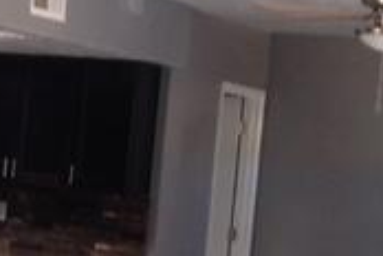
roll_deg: -5.3
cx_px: 70
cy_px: 188
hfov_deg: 16.1
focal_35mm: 126
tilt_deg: -3.4
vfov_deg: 10.9
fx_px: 1340
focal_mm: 4.12
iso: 80
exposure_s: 1/20
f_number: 2.4
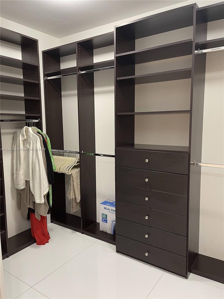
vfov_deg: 67.3
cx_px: 112
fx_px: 224
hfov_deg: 53.1
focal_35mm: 26
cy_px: 150
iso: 200
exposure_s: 1/60
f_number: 1.6
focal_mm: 5.1
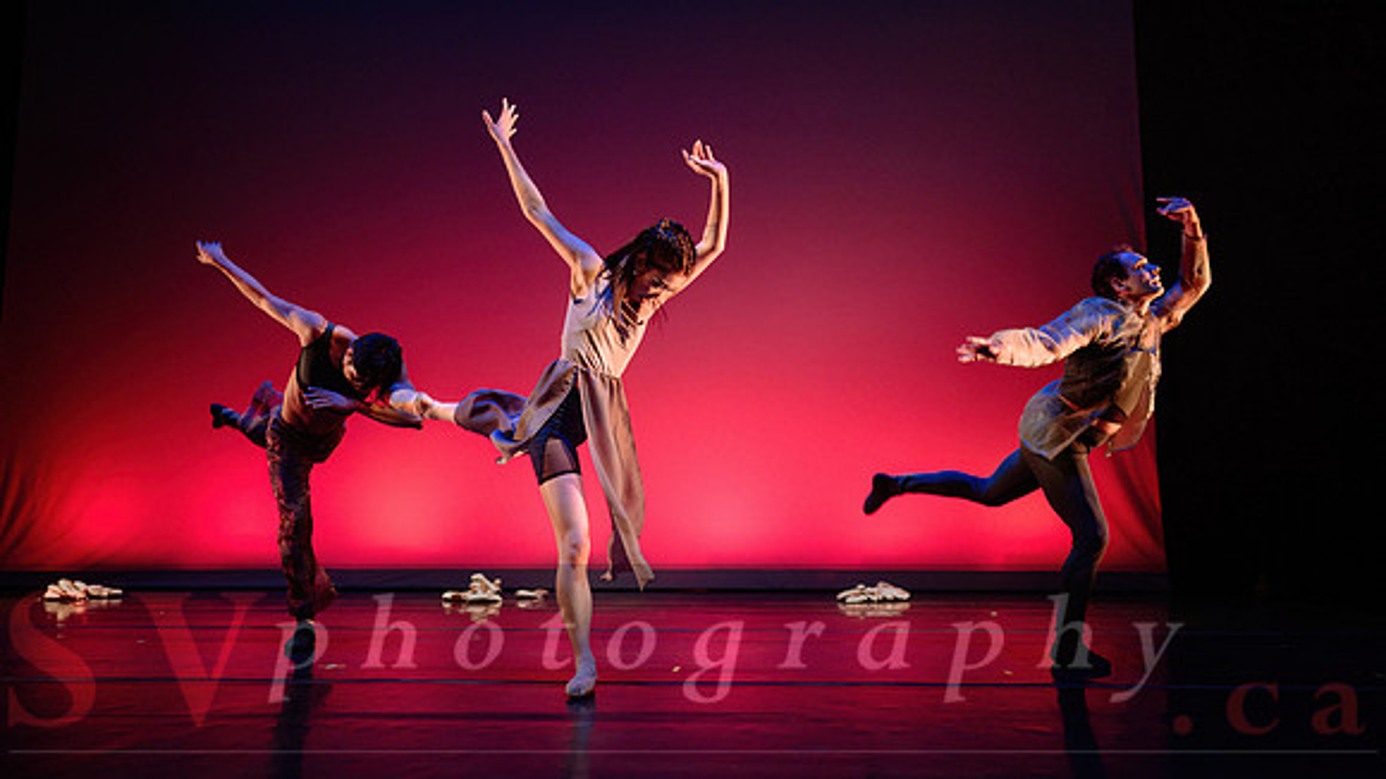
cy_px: 409
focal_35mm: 29
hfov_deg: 65.5
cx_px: 722
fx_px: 1076
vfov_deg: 39.8
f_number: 1.4
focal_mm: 24
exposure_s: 1/400
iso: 1000
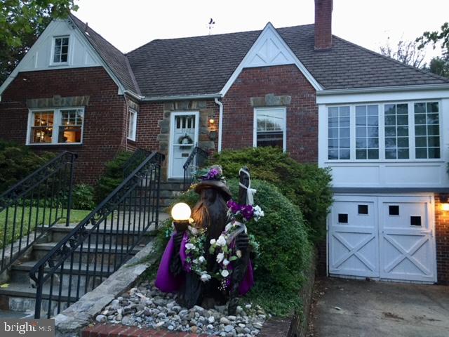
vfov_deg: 48.2
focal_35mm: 29
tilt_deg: +7.1
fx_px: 376
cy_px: 168
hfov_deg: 61.7
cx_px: 224
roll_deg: -3.2
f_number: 2.2
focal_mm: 4.15
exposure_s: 1/30
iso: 100
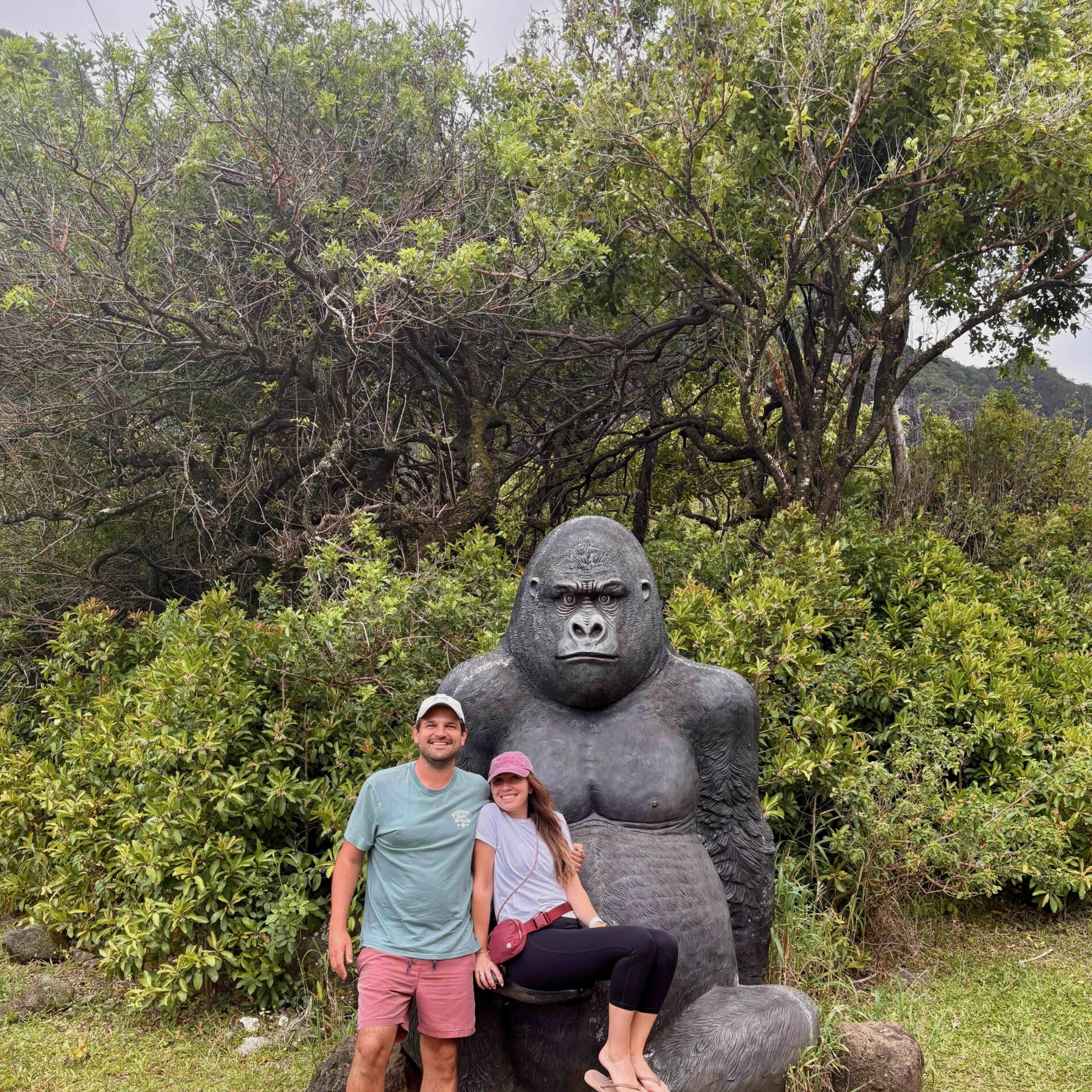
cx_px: 547
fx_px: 1106
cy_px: 690
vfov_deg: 51.9
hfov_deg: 52.5
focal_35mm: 31
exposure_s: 1/527
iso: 50
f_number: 1.6
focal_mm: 5.96
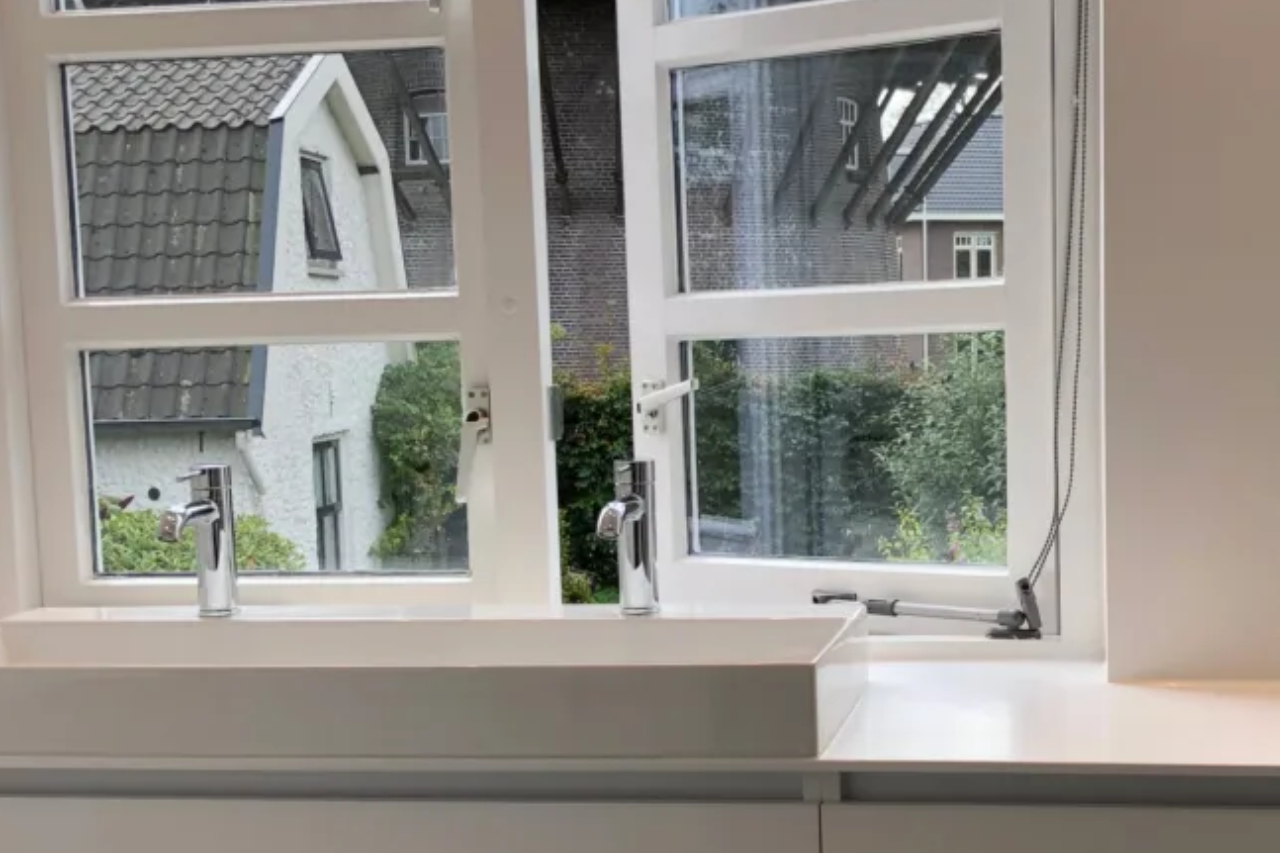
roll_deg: +2.0
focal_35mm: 54
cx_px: 876
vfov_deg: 25.0
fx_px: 1919
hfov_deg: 36.4
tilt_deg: -6.1
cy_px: 548
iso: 20
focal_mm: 4
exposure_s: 1/245
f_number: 1.8
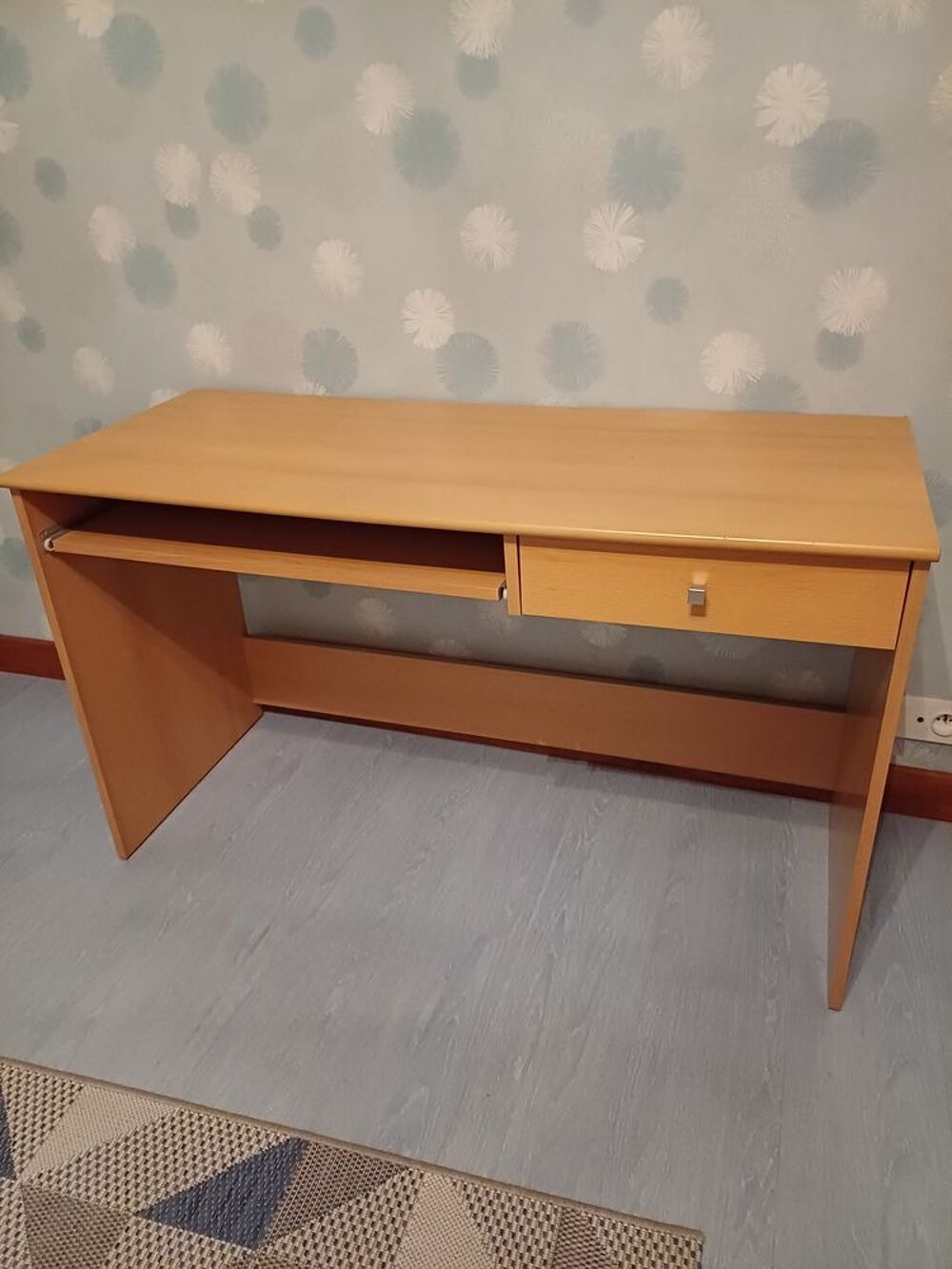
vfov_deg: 69.4
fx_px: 917
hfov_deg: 54.9
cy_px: 634
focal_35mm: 25
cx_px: 476
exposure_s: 1/20
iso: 1250
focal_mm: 4.65
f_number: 1.8
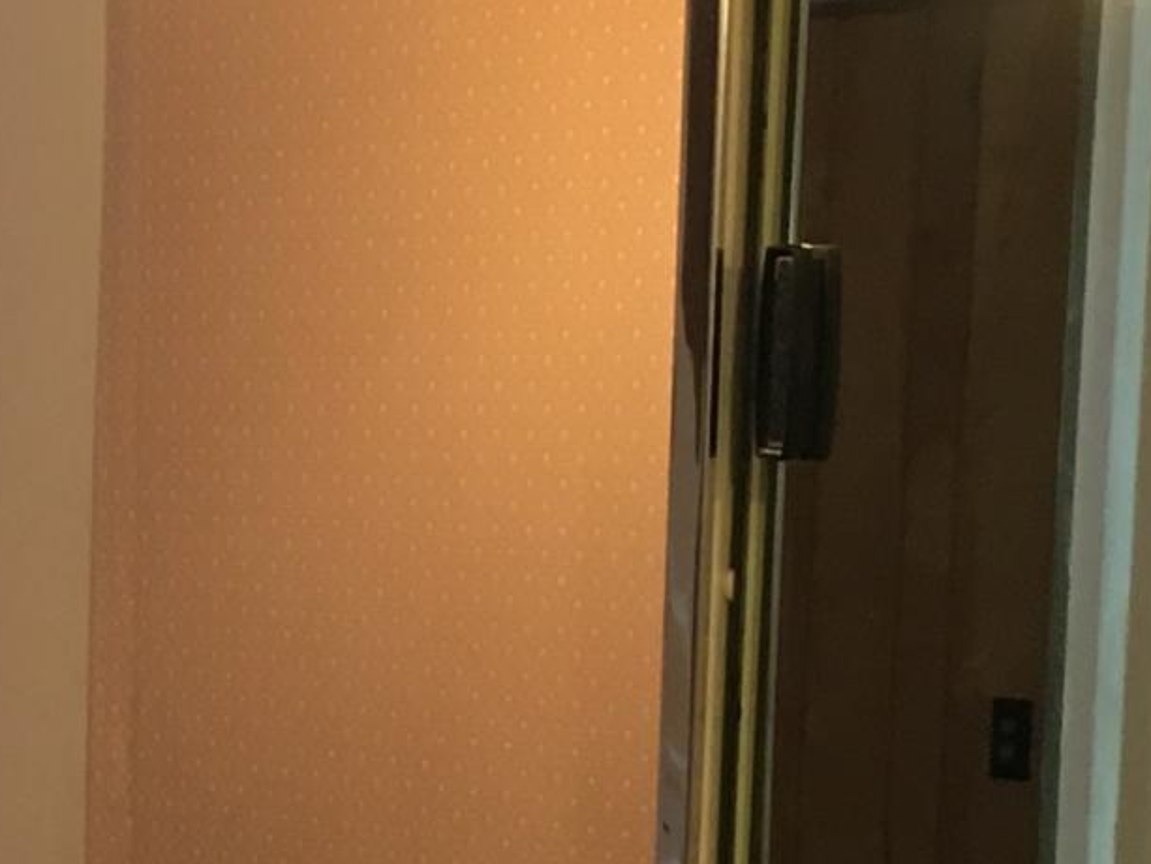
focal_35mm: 142
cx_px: -546
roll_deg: +1.0
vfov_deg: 10.4
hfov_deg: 13.2
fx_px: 4722
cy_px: 785
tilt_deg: -3.3
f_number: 2.2
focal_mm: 4.15
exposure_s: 1/30
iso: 80
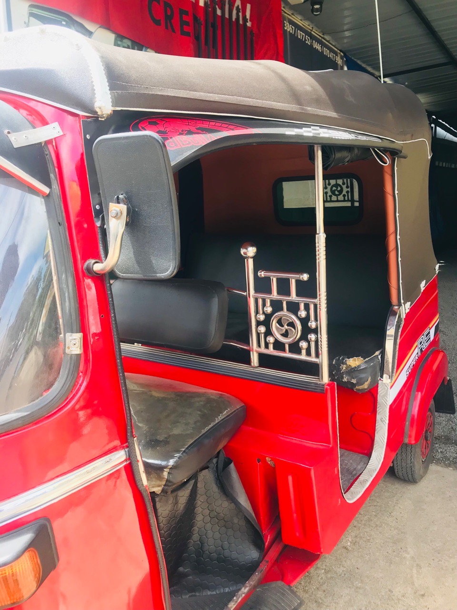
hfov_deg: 49.7
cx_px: 228
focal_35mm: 28
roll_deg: +1.7
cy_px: 305
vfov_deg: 63.4
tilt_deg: -10.2
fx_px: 493
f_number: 1.8
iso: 20
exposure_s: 1/125
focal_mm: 3.99
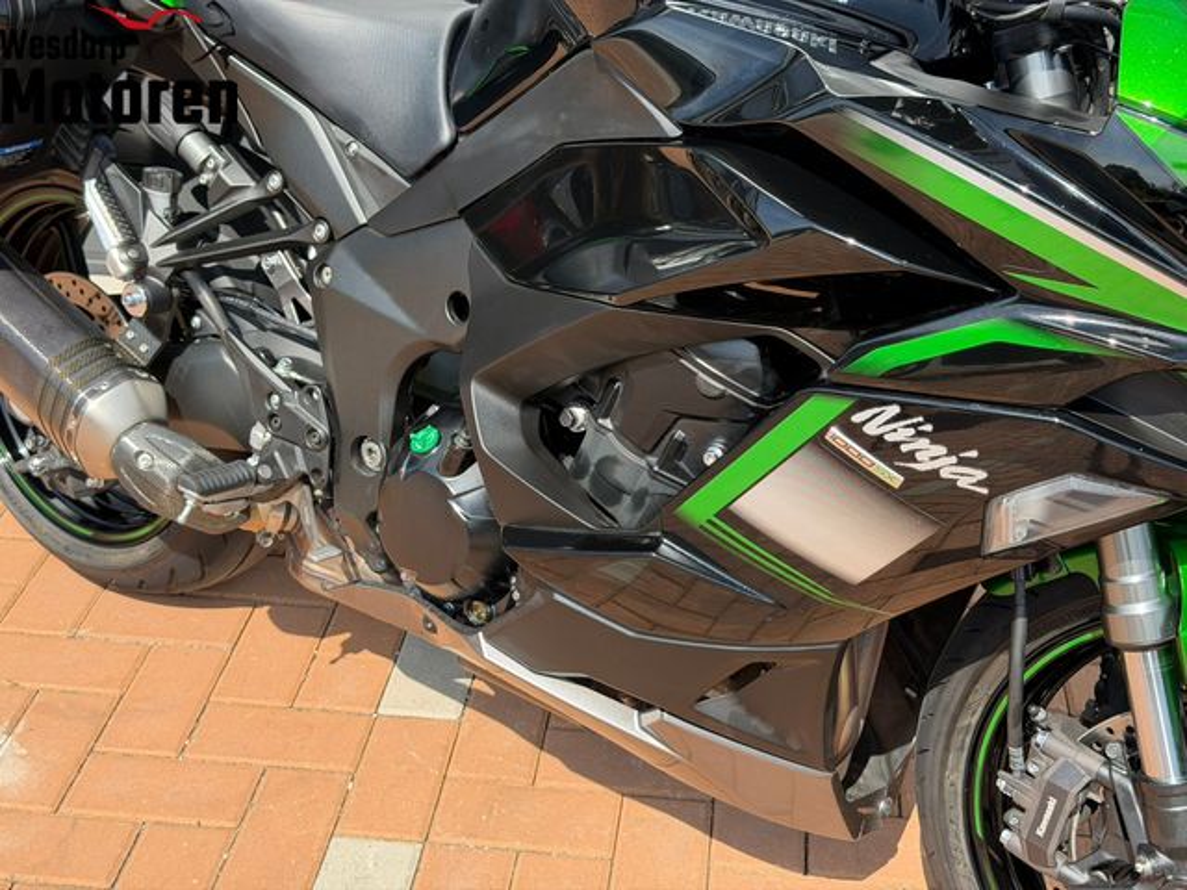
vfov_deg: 30.3
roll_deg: -3.2
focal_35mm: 48
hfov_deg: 39.7
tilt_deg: -27.7
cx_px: 594
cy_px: 445
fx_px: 1646
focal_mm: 6.76
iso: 80
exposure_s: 1/1403
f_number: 1.78
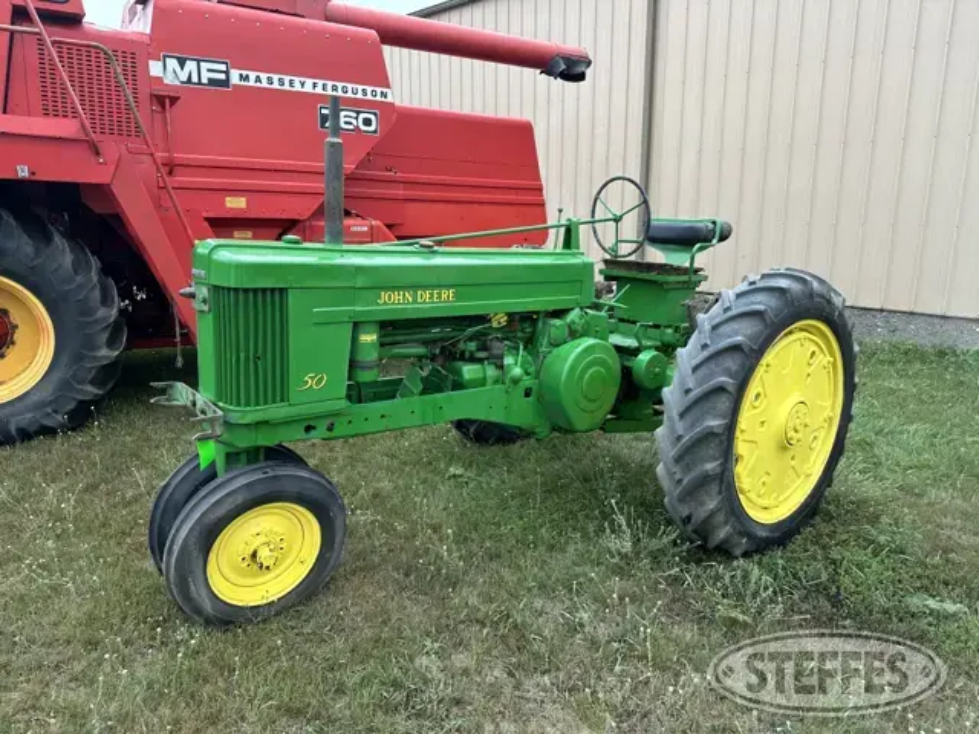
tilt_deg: -12.0
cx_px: 490
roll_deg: +1.0
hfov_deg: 71.6
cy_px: 367
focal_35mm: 24
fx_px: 679
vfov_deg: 56.8
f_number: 1.78
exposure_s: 1/527
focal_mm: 6.86
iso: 80
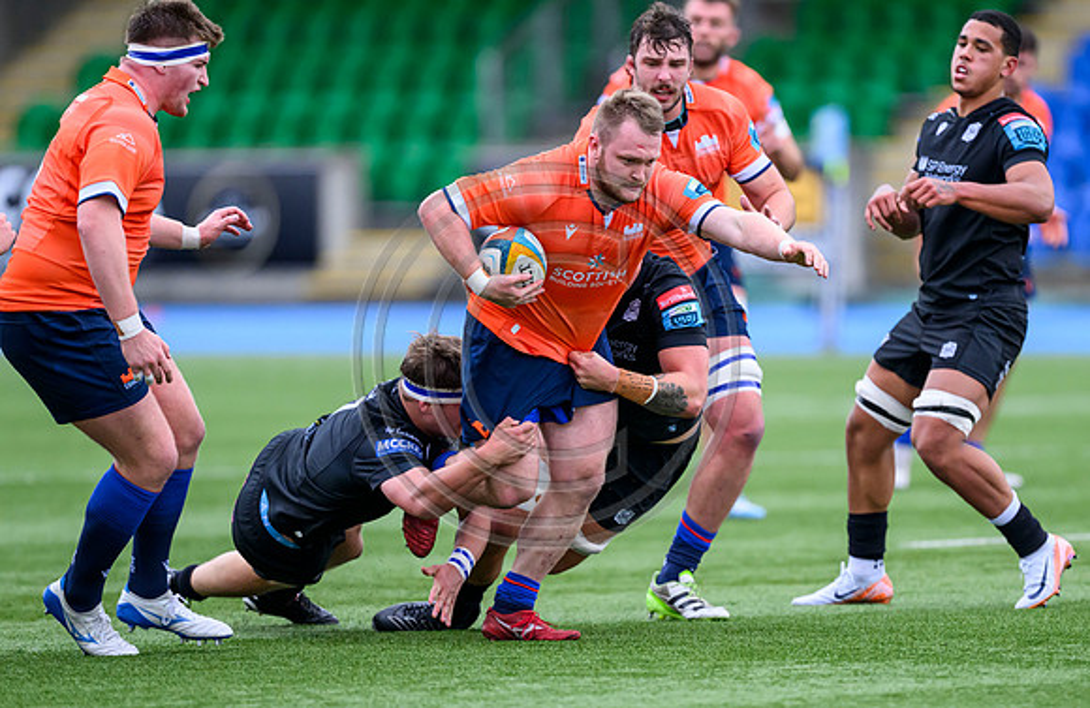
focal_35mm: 500
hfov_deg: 4.2
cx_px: 579
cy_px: 445
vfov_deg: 2.7
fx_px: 15015
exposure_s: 1/1250
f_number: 2.8
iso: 3200
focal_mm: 400
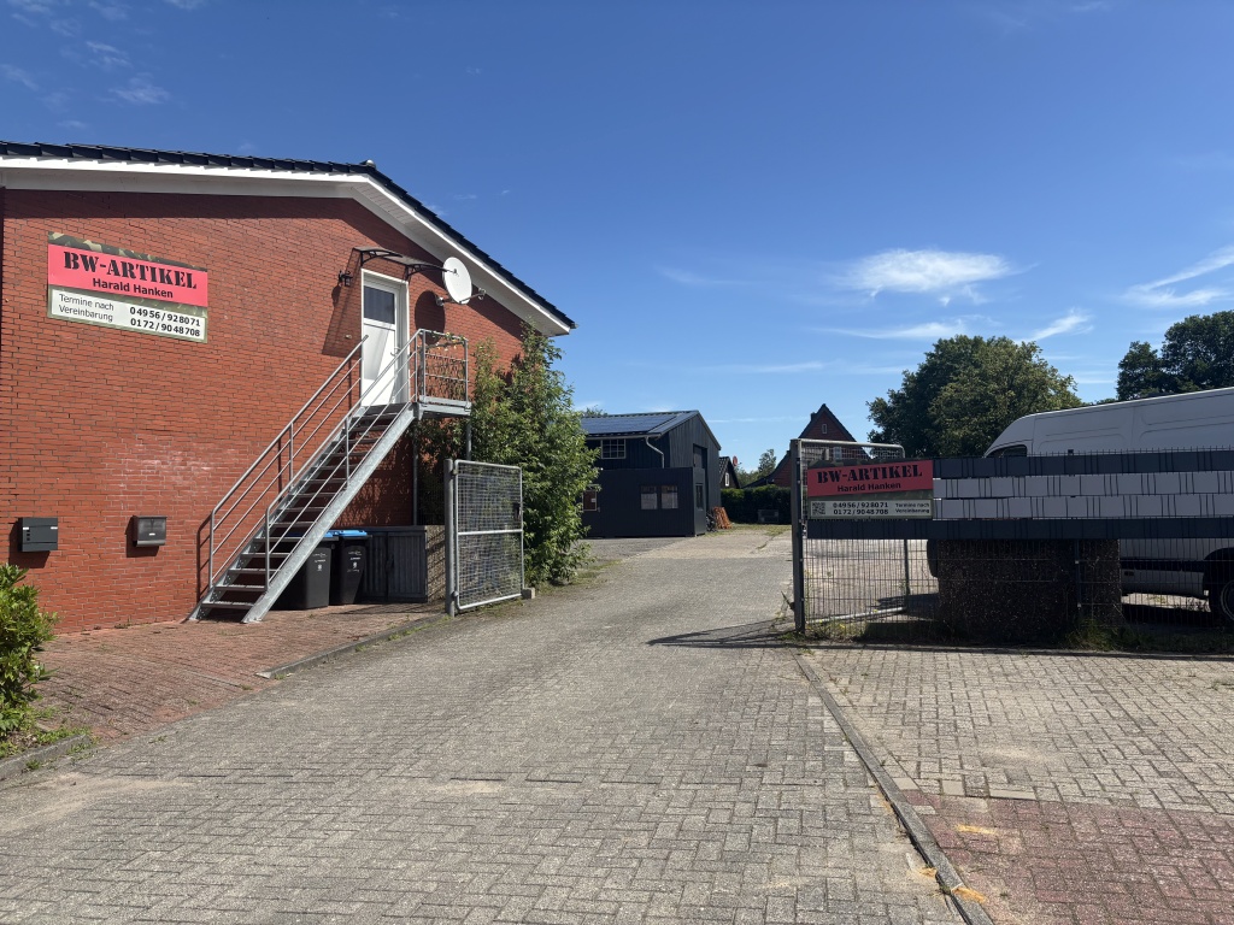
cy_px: 462
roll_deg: +0.8
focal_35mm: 26
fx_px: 927
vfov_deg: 53.1
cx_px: 617
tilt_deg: +3.7
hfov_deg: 67.3
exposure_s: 1/3106
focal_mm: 5.96
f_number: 1.6
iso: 50
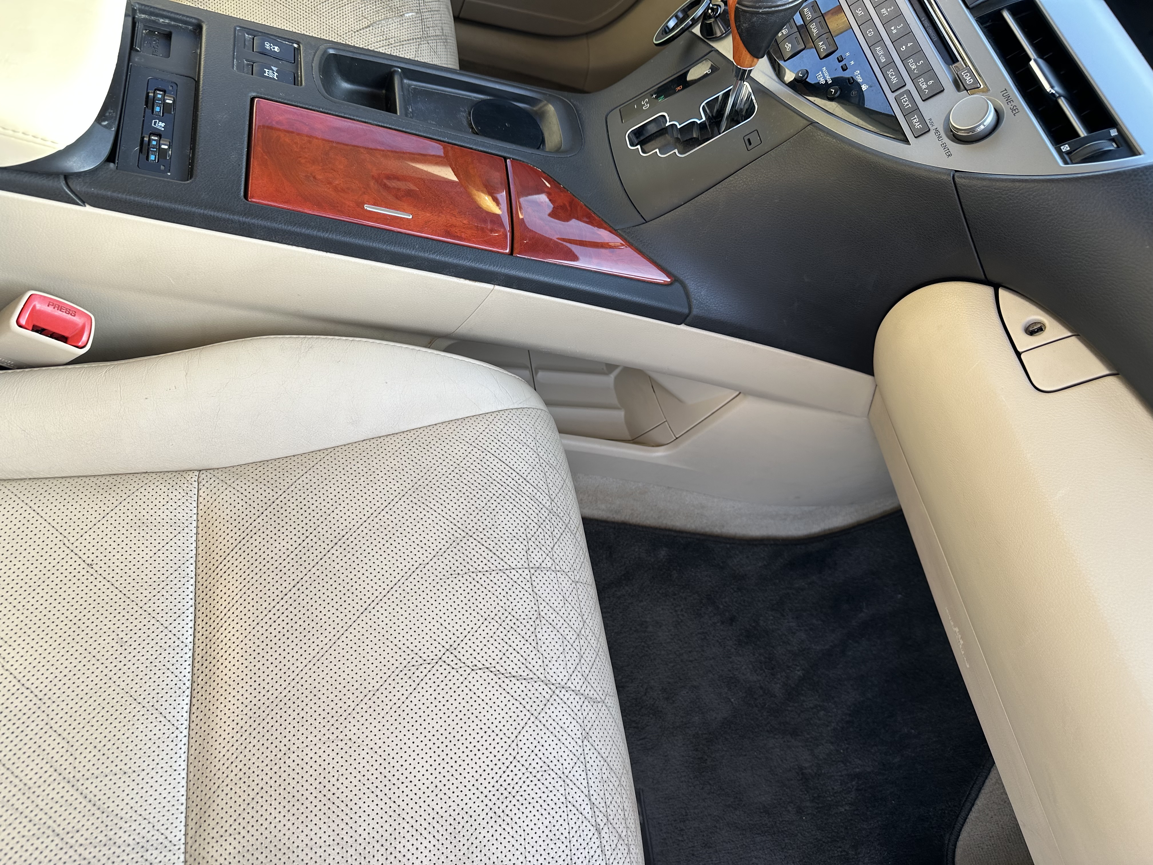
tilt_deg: -54.3
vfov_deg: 56.8
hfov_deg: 71.6
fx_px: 799
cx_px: 576
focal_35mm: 24
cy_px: 432
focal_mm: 6.86
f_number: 1.78
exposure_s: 1/121
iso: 64
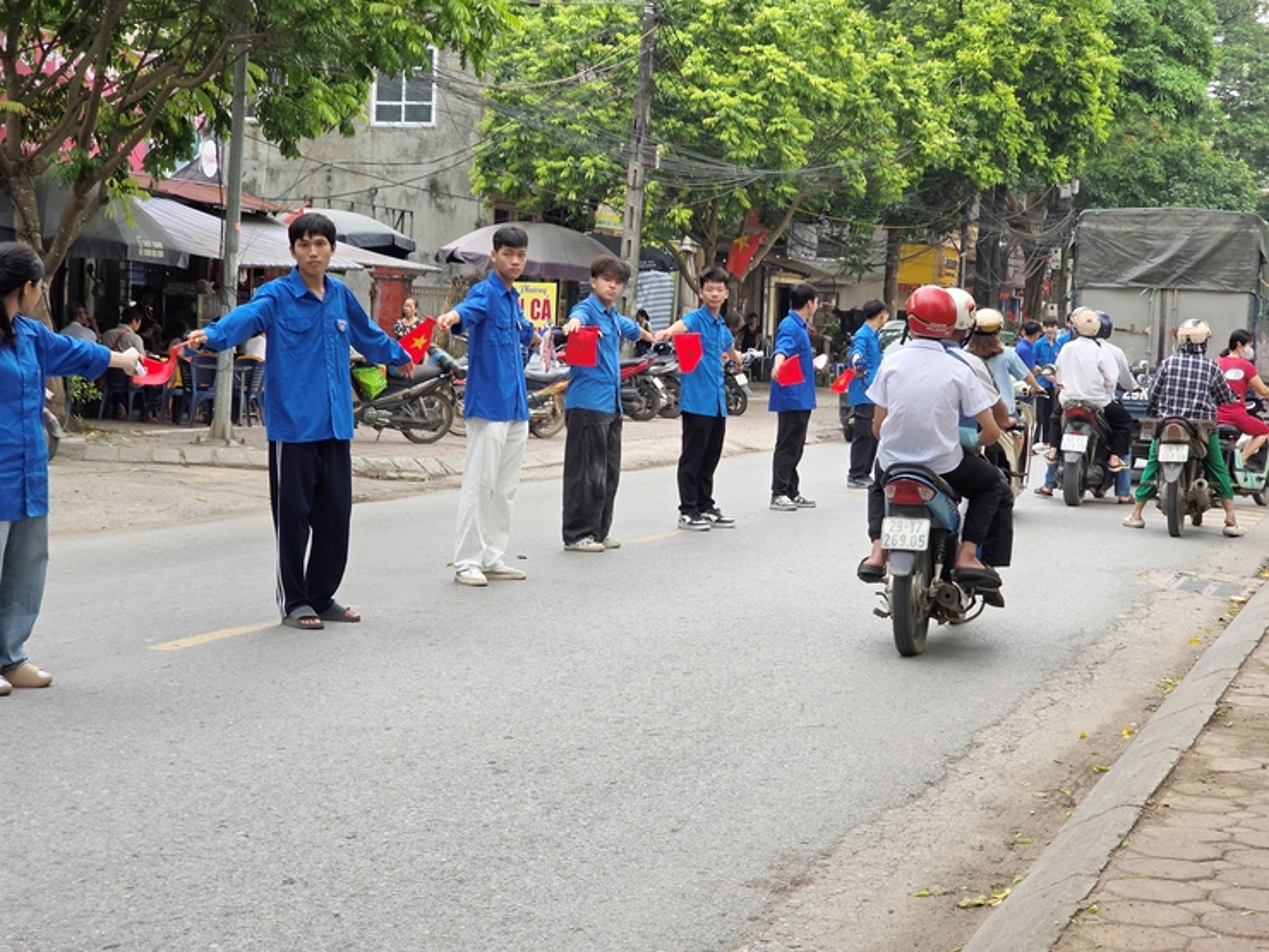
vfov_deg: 21.3
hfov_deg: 28.2
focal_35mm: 69
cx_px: 634
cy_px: 476
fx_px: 2529
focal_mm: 7.9
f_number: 2.4
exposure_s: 1/169
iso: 50
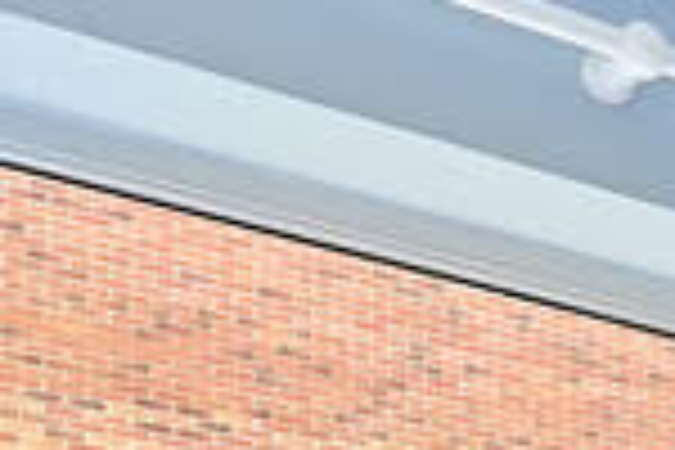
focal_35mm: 109
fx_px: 2044
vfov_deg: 10.5
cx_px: 1764
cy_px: 1141
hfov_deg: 12.7
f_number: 10
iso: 100
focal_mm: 16
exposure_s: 1/2
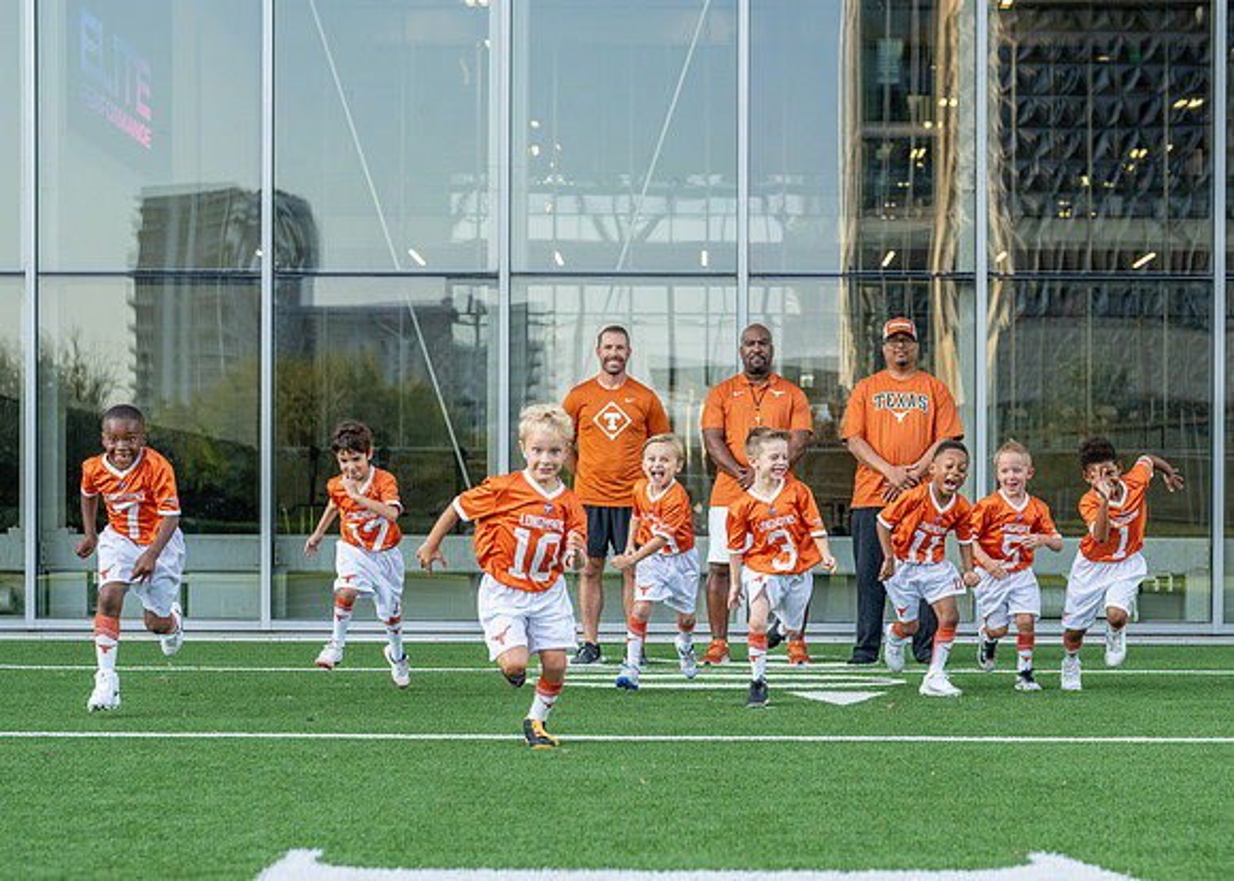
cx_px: 694
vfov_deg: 18.5
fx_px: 2702
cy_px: 586
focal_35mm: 77
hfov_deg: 25.7
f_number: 2.8
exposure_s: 1/1000
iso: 400
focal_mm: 50
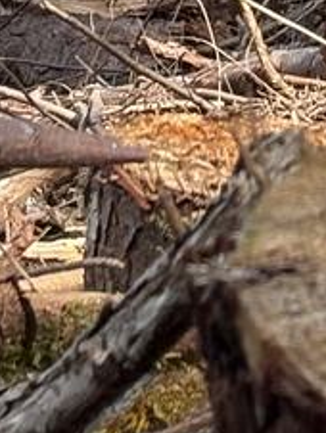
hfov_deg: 4.0
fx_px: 4612
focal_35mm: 368
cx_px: 255
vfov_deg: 5.1
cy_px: -958
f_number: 1.6
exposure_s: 1/2283
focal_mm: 5.96
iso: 50
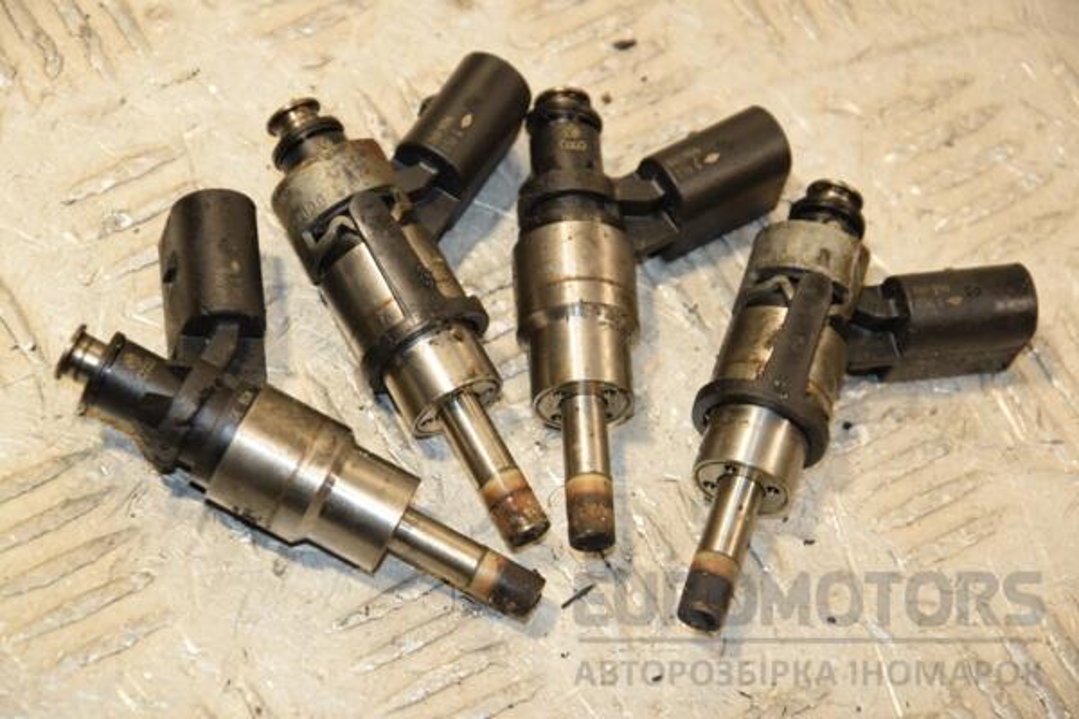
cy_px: 360
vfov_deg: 8.7
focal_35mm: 158
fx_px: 4720
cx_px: 540
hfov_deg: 13.0
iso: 800
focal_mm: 105
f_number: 7.1
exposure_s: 1/200
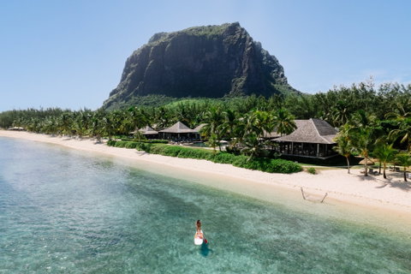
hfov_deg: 78.6
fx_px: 251
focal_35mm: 22
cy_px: 137
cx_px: 206
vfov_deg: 57.2
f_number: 2.8
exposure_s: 1/80
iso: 100
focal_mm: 8.38
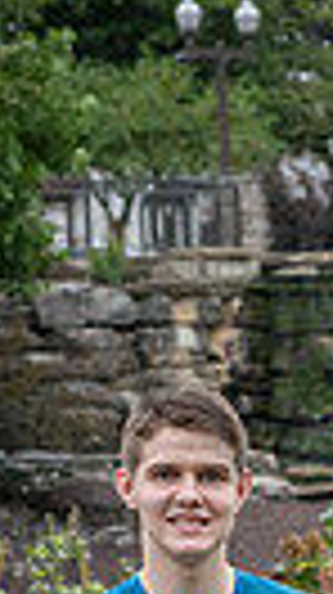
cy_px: 774
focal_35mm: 375
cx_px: 310
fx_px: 5902
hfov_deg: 3.2
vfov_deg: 5.7
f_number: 10
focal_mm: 105
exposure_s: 1/320
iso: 640
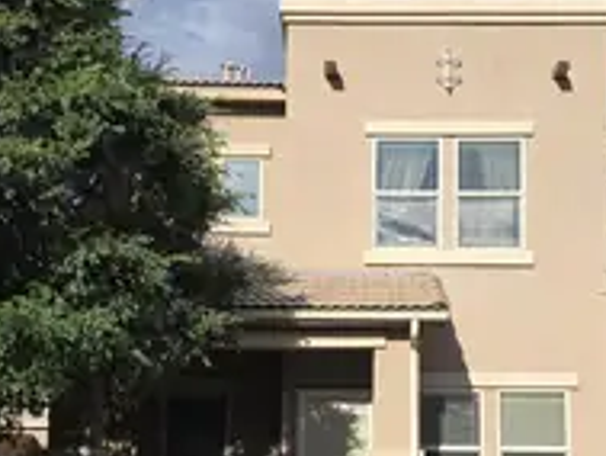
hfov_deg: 37.4
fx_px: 893
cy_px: 332
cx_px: 340
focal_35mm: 51
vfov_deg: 28.2
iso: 80
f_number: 1.7
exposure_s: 1/5608
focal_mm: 6.3
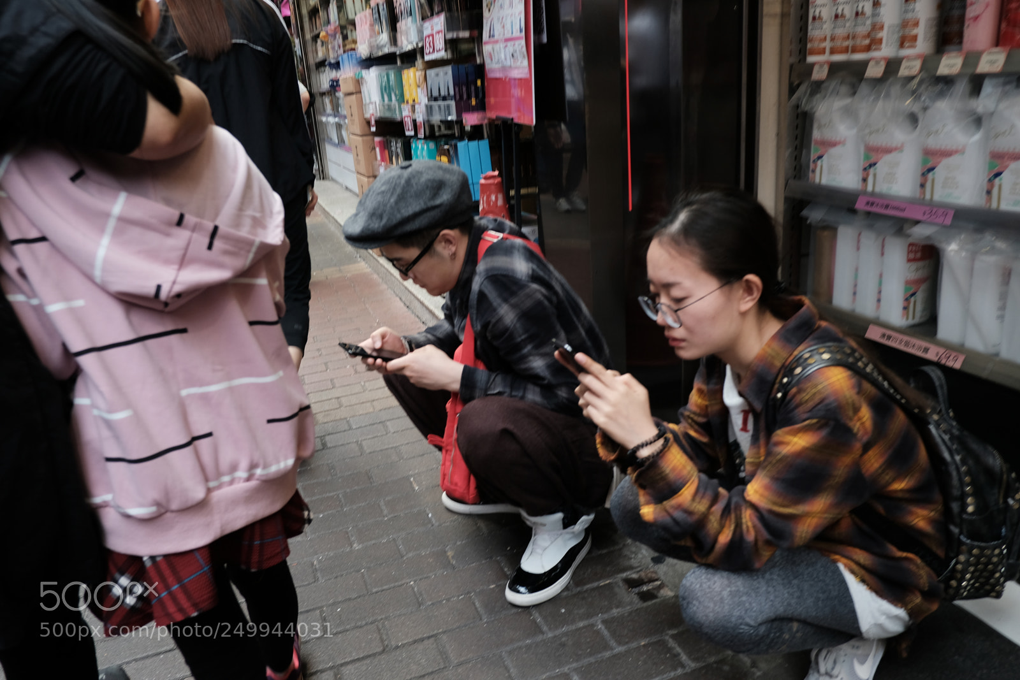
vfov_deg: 47.9
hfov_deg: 67.4
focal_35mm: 27
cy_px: 340
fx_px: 765
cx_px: 510
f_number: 4
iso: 400
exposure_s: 1/250
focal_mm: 18
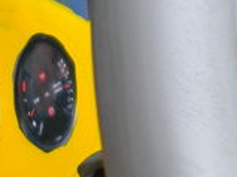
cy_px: 277
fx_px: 1505
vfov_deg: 6.6
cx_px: -146
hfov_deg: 8.7
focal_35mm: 220
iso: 80
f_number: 3.1
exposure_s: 1/267
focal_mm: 6.3
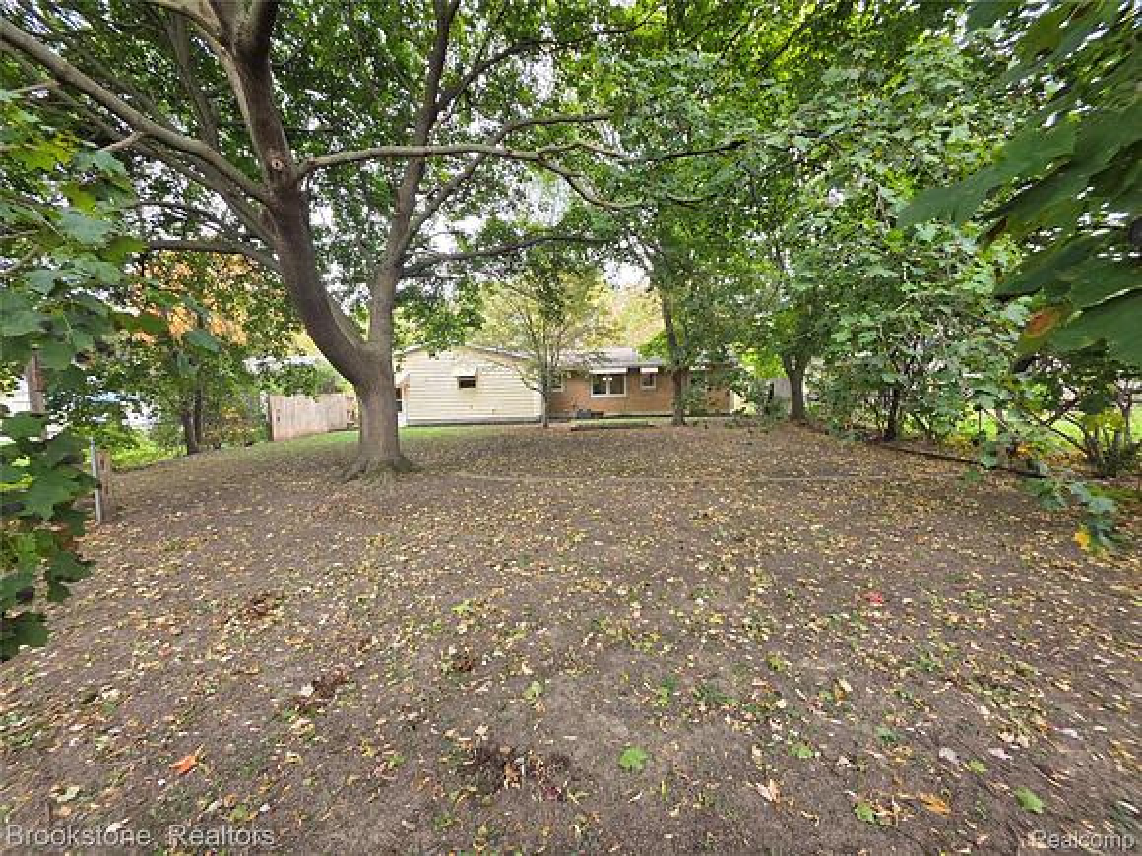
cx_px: 571
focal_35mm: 13
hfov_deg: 106.2
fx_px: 429
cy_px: 428
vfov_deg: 89.9
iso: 40
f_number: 1.9
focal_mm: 2.2
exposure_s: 1/120
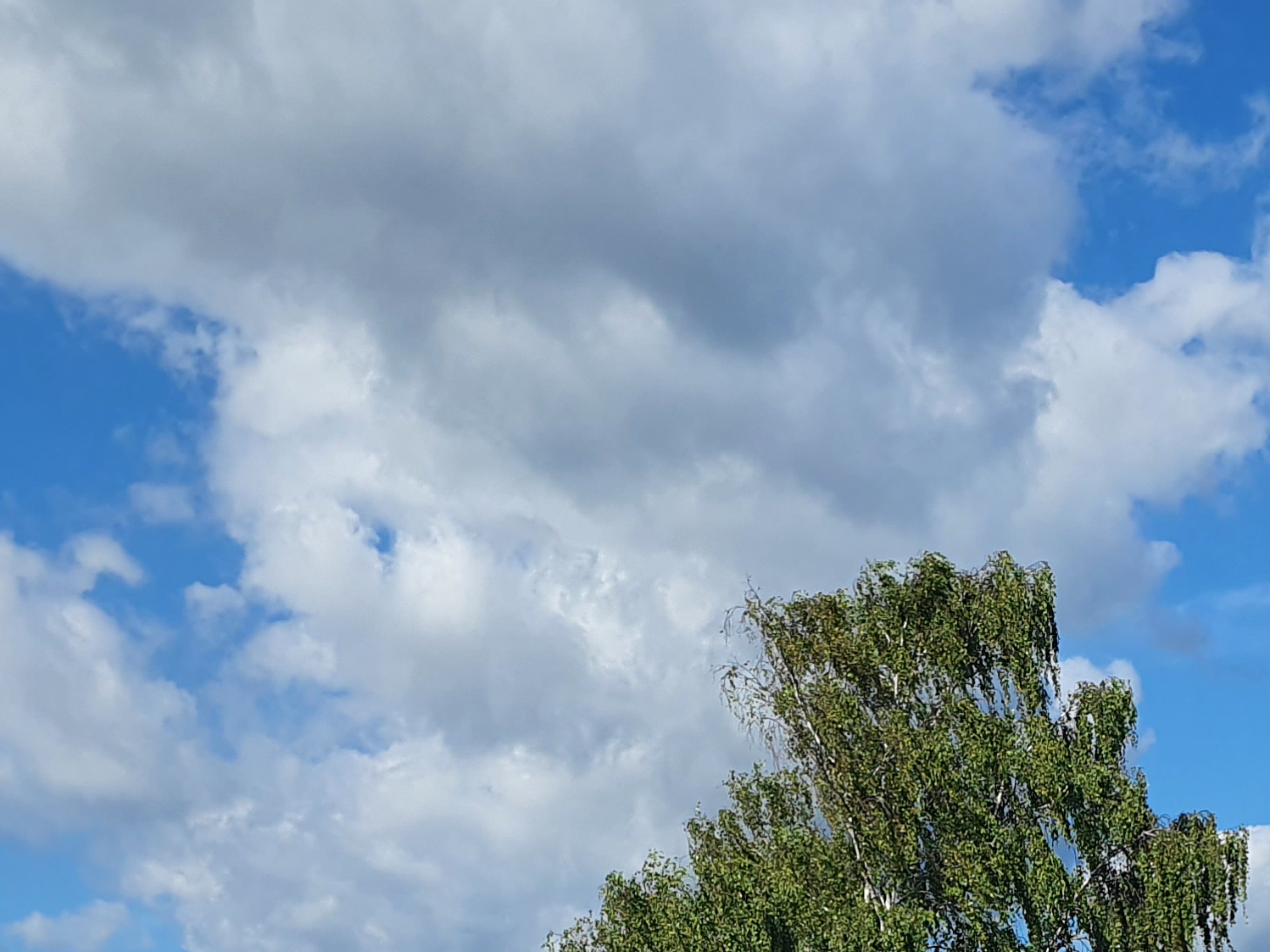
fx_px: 2568
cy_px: 1145
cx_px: 834
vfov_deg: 19.7
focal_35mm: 70
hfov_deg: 27.6
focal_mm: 4.32
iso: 50
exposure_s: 1/2312
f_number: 2.4
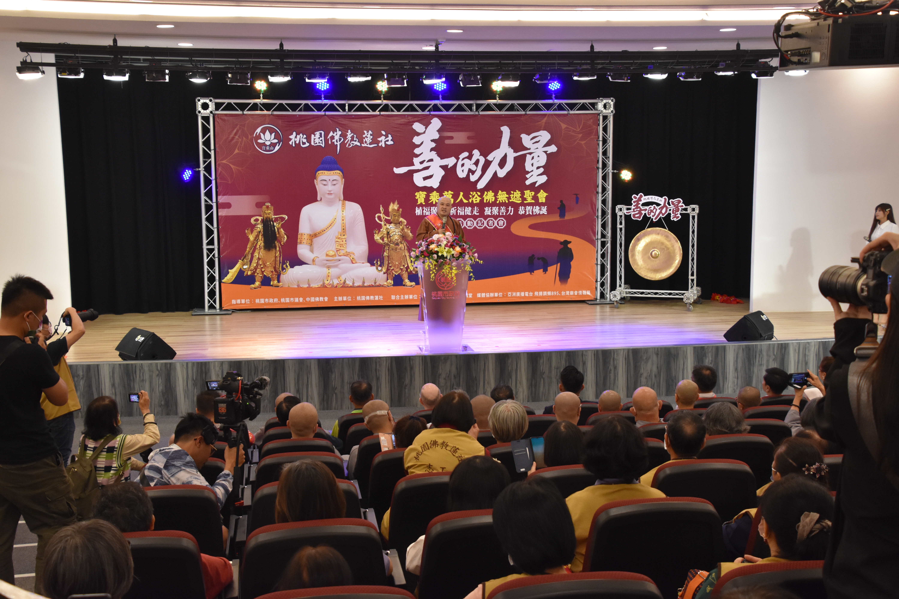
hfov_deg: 43.6
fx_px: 1124
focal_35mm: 45
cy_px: 300
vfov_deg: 29.9
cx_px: 450
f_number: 5.6
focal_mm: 30
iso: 1600
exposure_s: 1/125
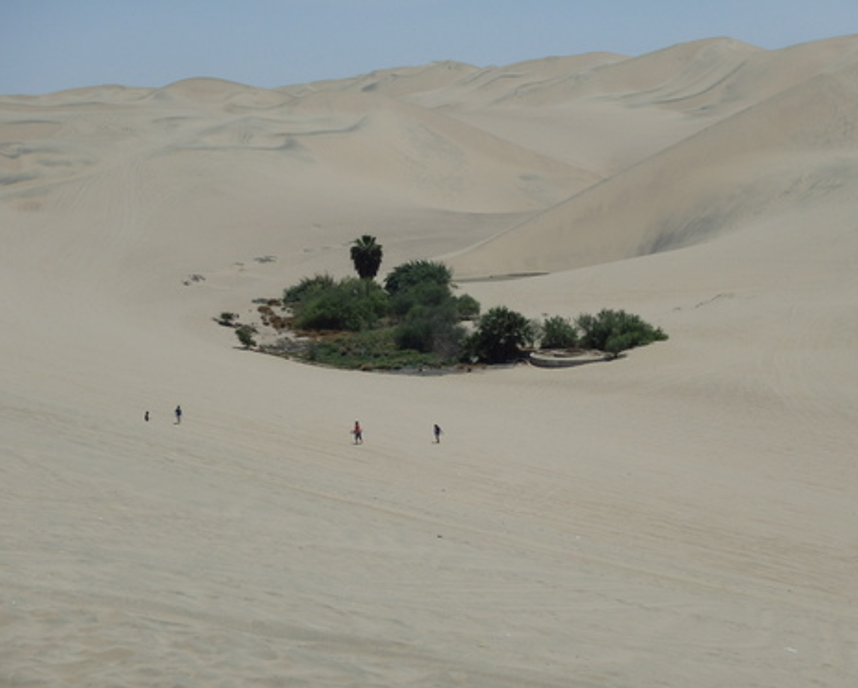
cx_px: 461
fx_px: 1499
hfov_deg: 31.9
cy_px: 346
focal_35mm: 59
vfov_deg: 25.8
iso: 125
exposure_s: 1/200
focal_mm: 10
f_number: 14
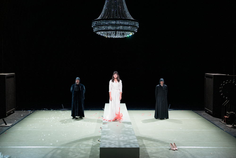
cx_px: 118
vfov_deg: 33.4
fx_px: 262
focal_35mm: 40
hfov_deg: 48.4
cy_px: 79
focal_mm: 40
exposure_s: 1/100
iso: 5000
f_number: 2.2
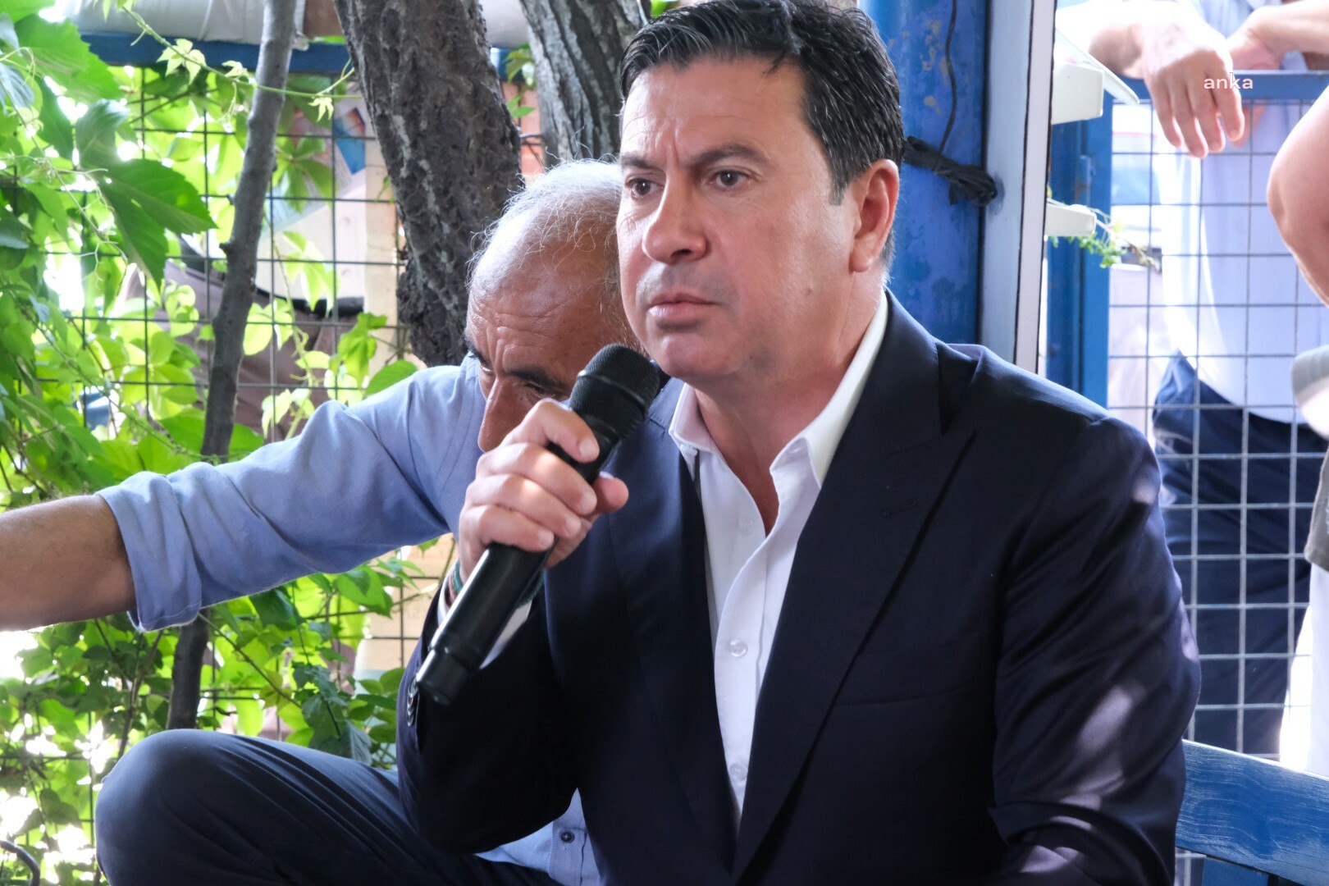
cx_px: 664
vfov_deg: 11.4
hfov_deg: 17.1
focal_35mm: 120
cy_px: 443
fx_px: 4430
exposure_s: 1/60
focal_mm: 80
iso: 6400
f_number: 9
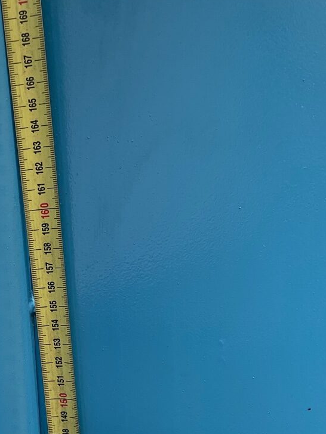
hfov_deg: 19.8
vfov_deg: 26.3
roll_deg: +4.6
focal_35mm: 72
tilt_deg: -13.9
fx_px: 904
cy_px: 374
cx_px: -3
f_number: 1.6
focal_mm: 4.2
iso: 64
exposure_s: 1/121
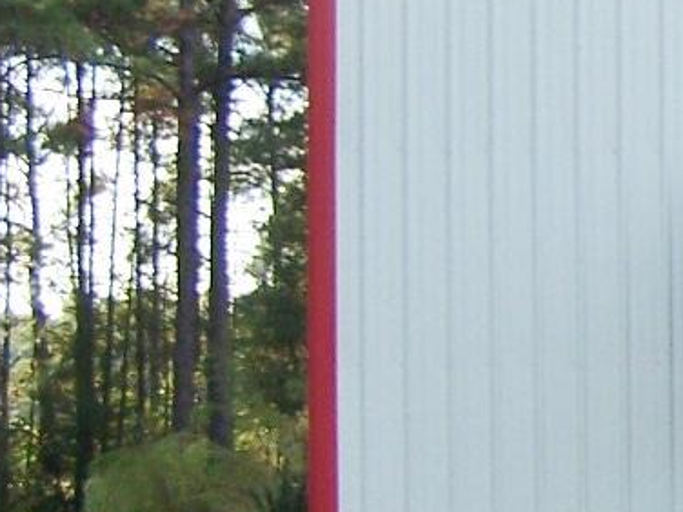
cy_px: 340
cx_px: 1326
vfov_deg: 9.4
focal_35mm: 157
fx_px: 3098
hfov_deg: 11.4
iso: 80
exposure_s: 1/350
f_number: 2.8
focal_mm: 6.3
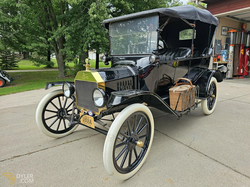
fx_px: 166
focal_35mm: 23
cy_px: 94
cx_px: 125
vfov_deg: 58.9
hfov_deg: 73.9
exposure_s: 1/180
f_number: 1.7
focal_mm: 6.3
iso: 12
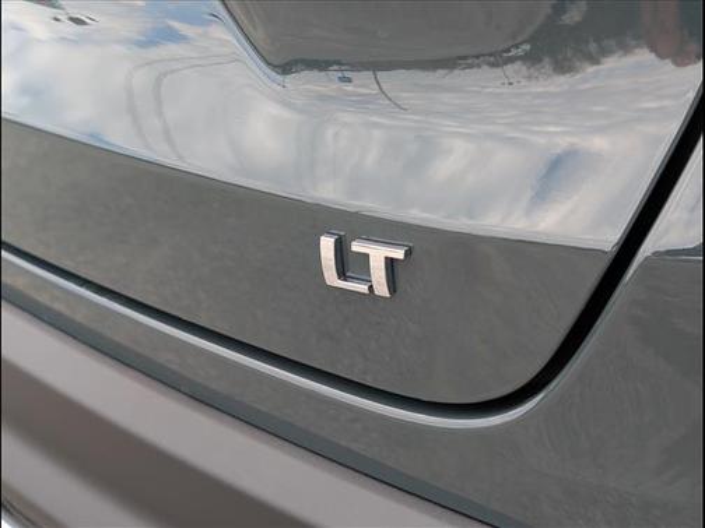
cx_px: 352
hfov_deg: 38.9
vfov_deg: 29.7
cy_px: 264
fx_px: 998
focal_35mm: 49
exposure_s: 1/152
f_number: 1.68
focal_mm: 6.9
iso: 32
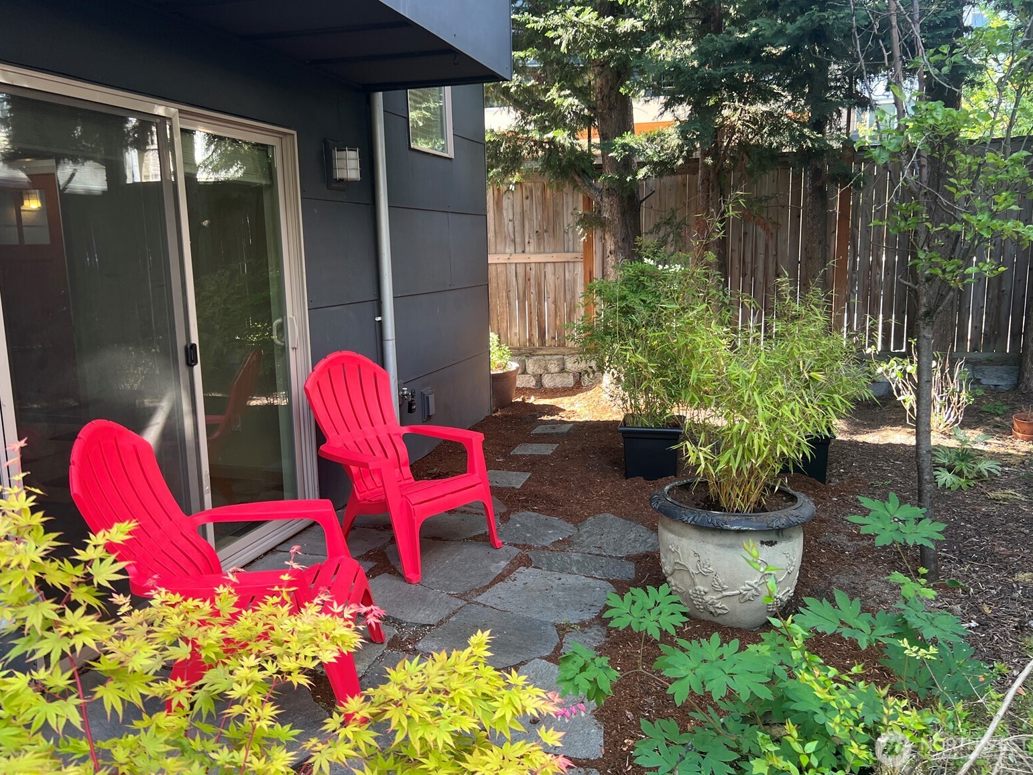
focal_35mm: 27
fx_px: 806
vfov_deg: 51.3
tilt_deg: -9.8
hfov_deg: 65.3
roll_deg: +0.5
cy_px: 373
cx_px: 513
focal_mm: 5.7
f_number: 1.5
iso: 64
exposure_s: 1/121
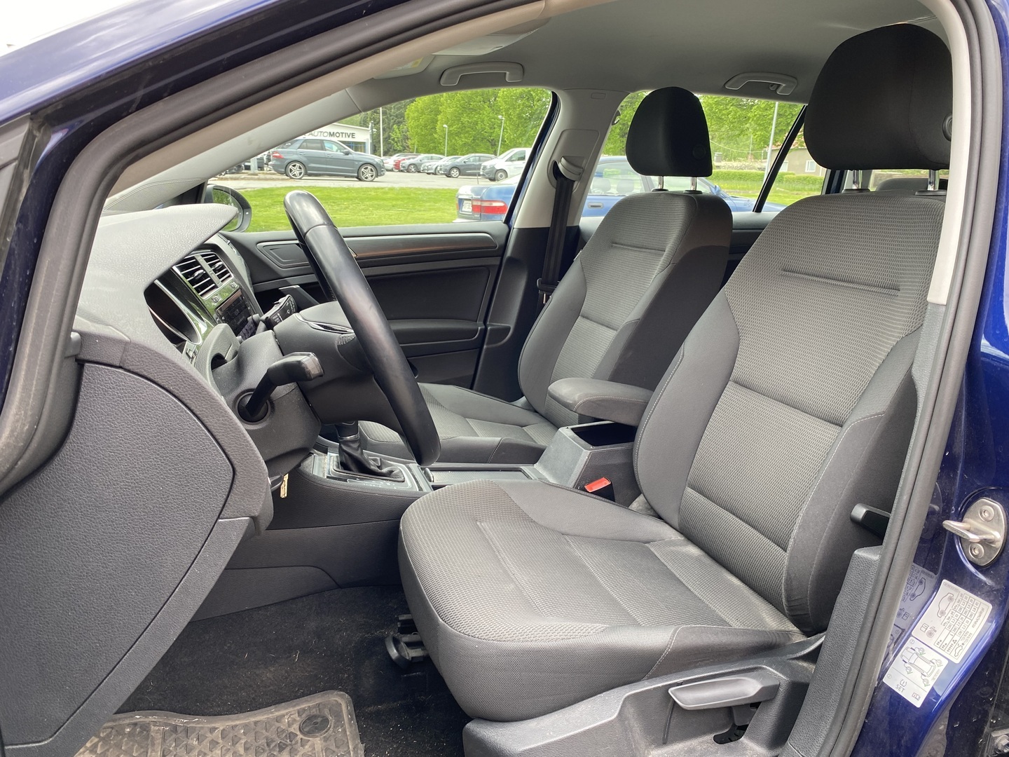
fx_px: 758
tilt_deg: -13.3
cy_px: 378
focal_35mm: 26
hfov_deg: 67.3
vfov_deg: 53.1
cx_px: 504
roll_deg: -1.9
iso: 40
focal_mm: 4.25
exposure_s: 1/122
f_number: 1.8
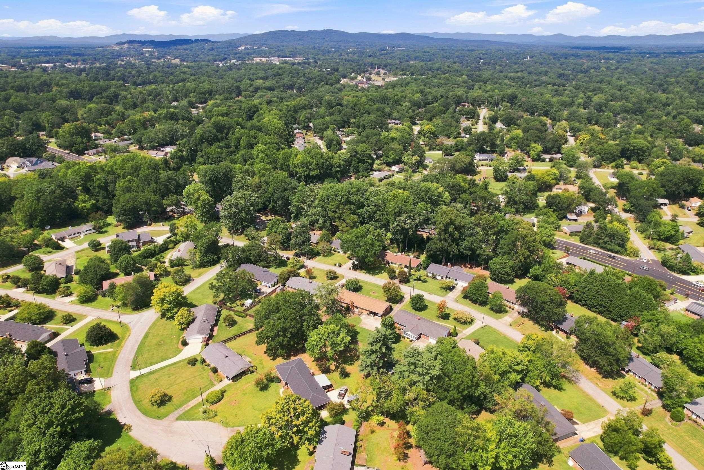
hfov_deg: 78.6
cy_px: 235
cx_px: 352
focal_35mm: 22
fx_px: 430
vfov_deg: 57.2
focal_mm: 8.4
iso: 110
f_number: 2.8
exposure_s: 1/320
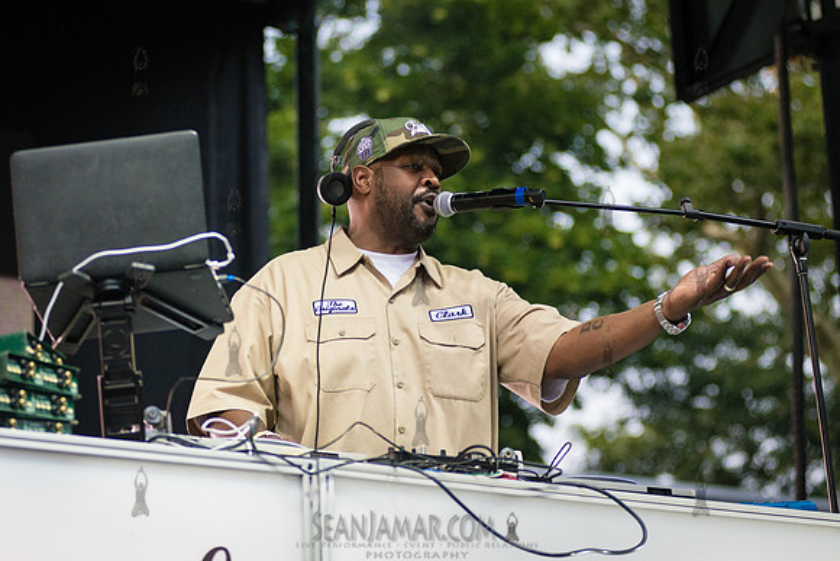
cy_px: 290
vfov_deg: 12.4
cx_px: 392
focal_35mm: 110
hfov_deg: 18.5
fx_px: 2573
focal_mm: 92
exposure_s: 1/200
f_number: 3.5
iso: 3200
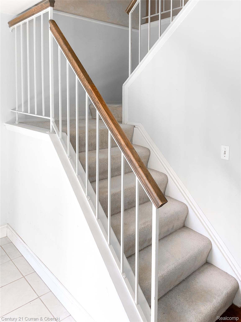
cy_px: 161
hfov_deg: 53.1
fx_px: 241
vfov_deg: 67.3
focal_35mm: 26
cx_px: 120
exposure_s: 1/120
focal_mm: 4.2
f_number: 1.6
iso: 40
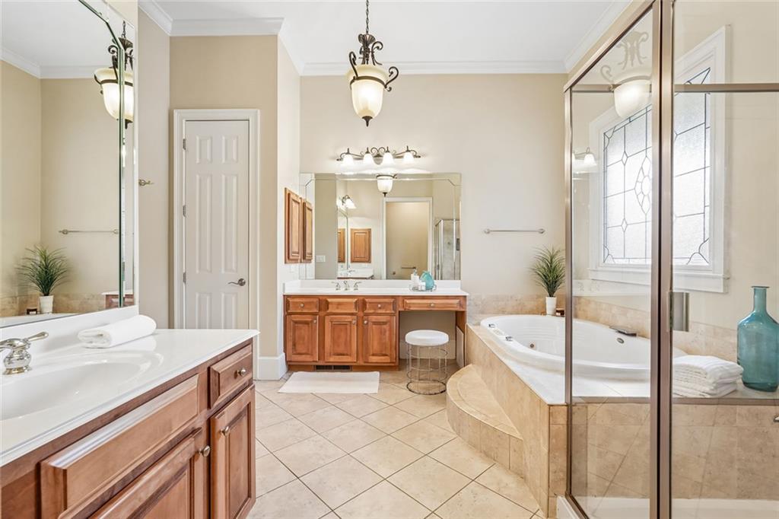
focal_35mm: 16
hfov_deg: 96.8
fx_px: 346
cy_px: 260
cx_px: 390
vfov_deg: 73.7
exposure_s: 1/15
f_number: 8
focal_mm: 16
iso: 800
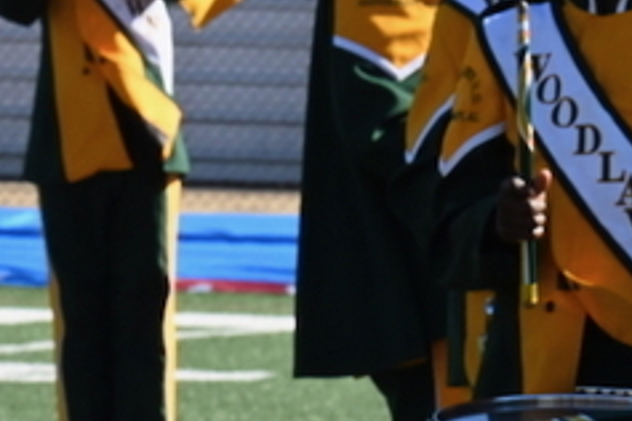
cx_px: -664
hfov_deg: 2.4
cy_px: -37
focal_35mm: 844
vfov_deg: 1.6
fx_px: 14816
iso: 1250
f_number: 22
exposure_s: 1/250
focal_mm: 200
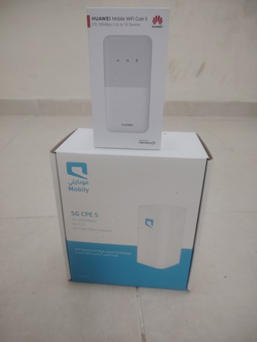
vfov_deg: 71.6
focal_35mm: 24
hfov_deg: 56.8
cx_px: 128
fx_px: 237
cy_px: 171
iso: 4694
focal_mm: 5.25
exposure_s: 1/100
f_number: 1.75
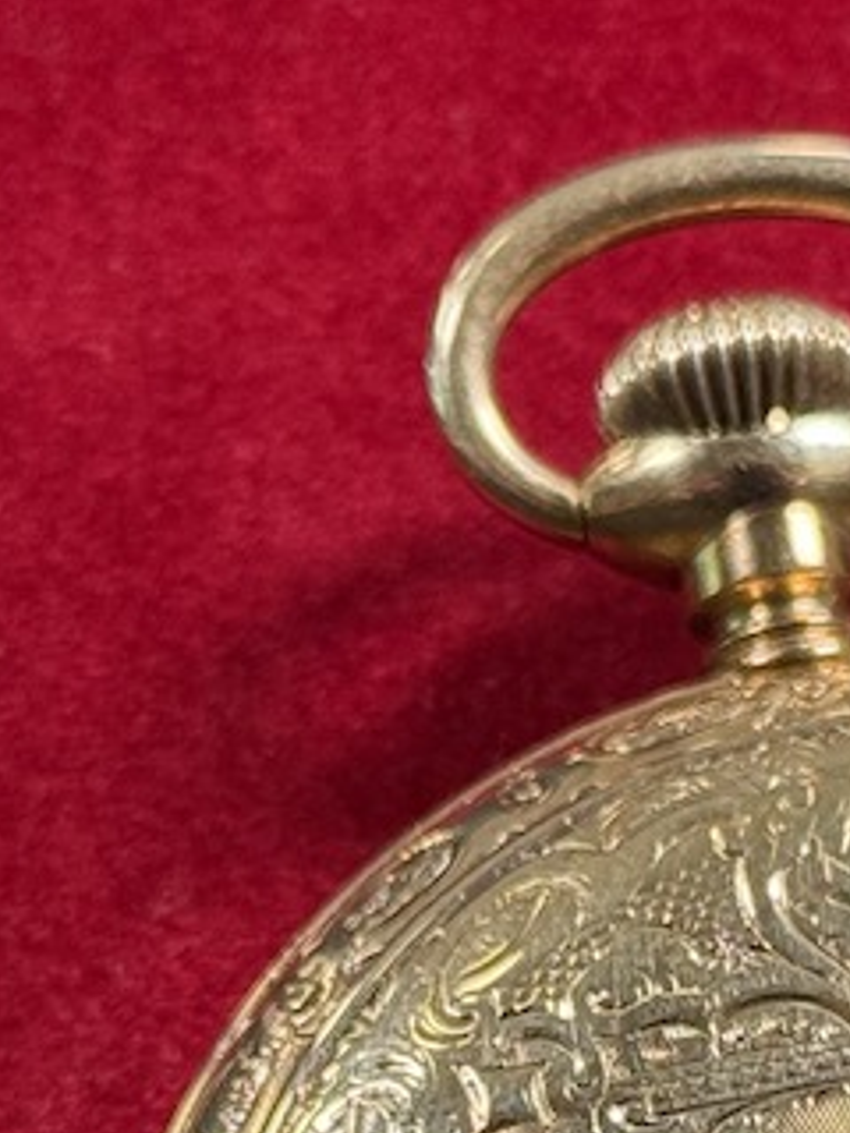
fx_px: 6286
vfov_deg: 10.1
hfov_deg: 7.7
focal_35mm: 192
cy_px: 1413
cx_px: 694
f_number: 1.78
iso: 100
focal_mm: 6.76
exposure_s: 1/60
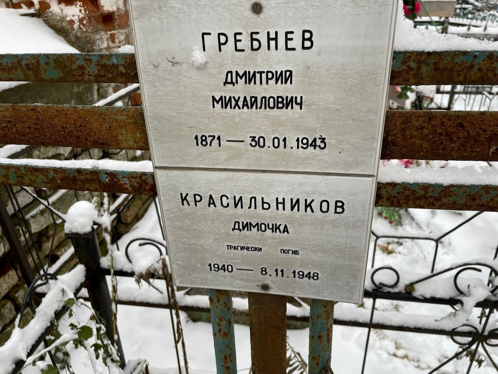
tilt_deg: -26.1
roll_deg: +1.3
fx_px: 374
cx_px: 249
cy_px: 187
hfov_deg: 67.3
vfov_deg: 53.1
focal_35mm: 26
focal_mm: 4.2
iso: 32
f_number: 1.6
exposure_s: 1/121
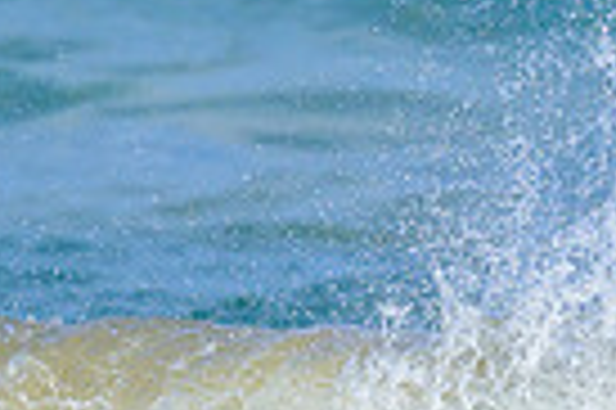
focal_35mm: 4665
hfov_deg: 0.4
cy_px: 325
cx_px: 1156
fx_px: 79728
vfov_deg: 0.3
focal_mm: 800
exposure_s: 1/2000
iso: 400
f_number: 6.3
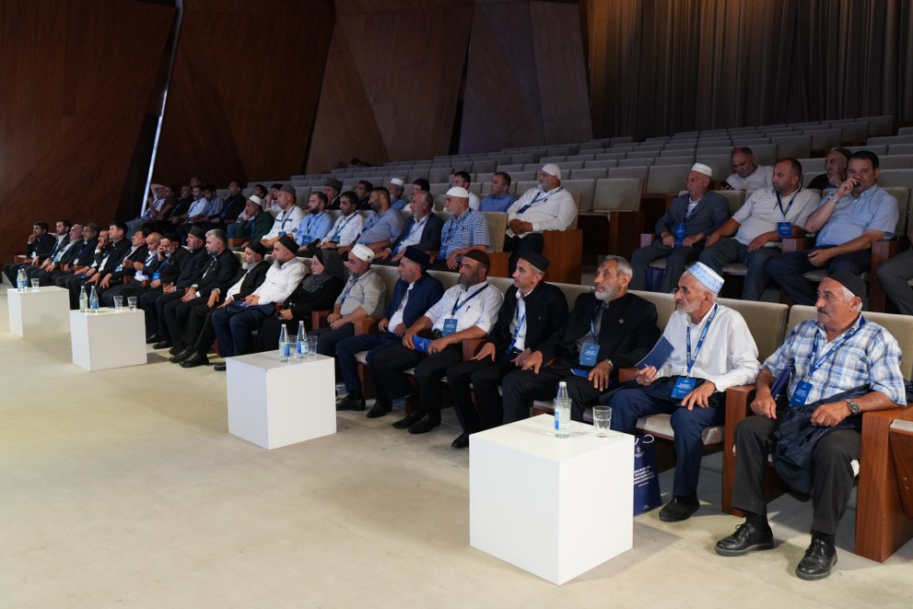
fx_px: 786
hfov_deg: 60.3
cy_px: 303
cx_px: 446
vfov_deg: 42.3
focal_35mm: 31
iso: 2500
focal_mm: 30
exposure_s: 1/160
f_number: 4
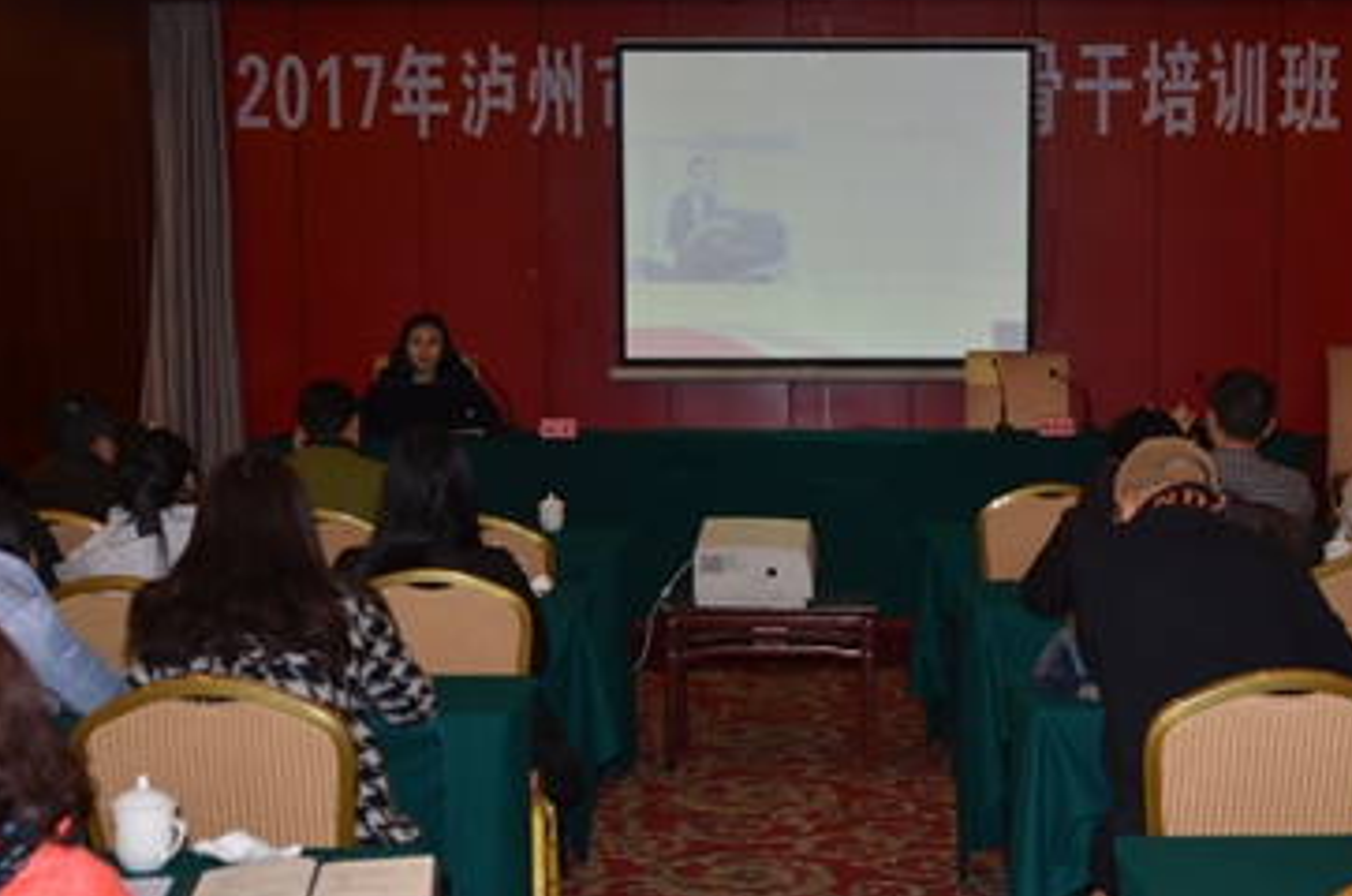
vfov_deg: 23.2
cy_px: 588
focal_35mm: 58
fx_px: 2174
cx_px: 844
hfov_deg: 34.4
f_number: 3.5
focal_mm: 28
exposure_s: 1/60
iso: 100
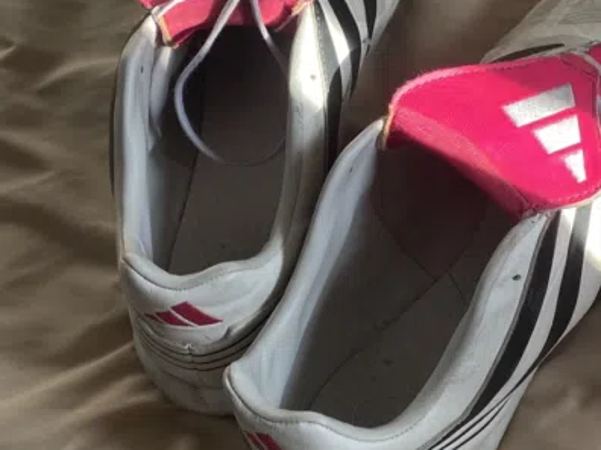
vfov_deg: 34.3
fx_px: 729
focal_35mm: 42
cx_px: 395
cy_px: 191
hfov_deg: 44.2
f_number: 1.8
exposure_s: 1/183
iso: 32
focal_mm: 4.25
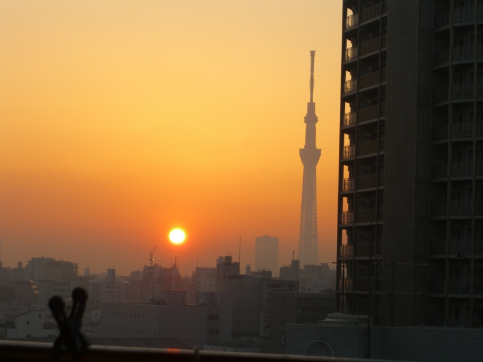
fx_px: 1591
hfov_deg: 17.3
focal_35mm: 114
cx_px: 242
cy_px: 181
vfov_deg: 13.0
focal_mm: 23.7
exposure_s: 1/160
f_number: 5.1
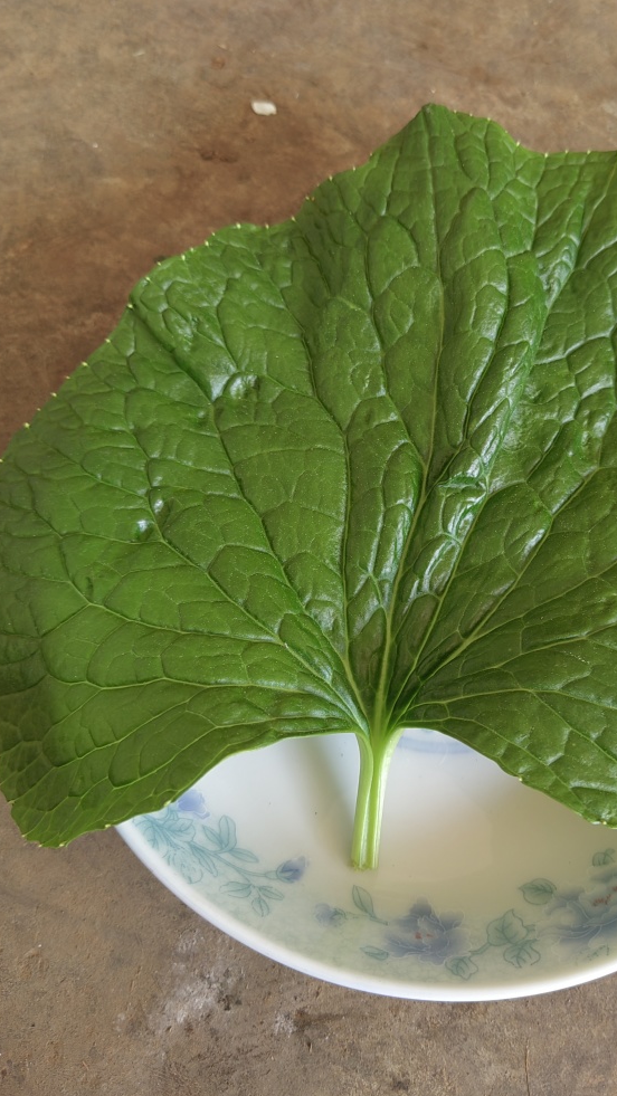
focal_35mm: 32
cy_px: 516
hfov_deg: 36.3
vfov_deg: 61.0
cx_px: 408
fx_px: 930
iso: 125
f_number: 1.9
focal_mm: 5.52
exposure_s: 1/100
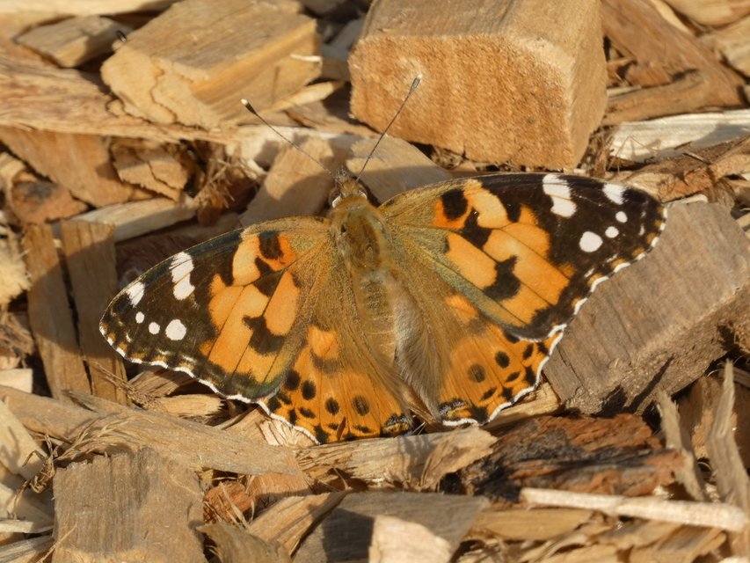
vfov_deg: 2.7
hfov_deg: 3.6
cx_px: 375
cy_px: 282
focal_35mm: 549
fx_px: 11896
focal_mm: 98.3
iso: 80
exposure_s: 1/160
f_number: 5.6
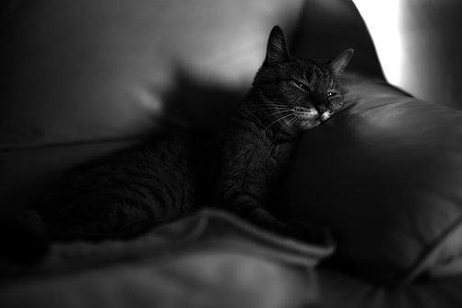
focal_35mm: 51
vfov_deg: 26.5
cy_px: 152
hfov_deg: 38.9
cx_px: 235
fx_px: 654
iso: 400
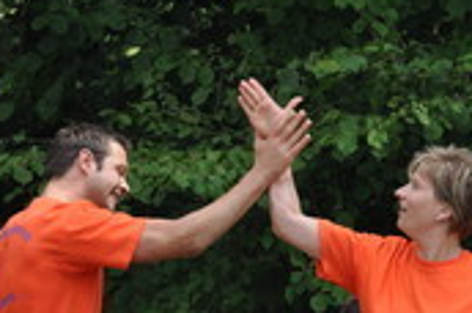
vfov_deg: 3.5
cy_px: 398
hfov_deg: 5.3
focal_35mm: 392
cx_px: 173
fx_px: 5130
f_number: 5.6
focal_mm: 90
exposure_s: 1/1000
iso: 450
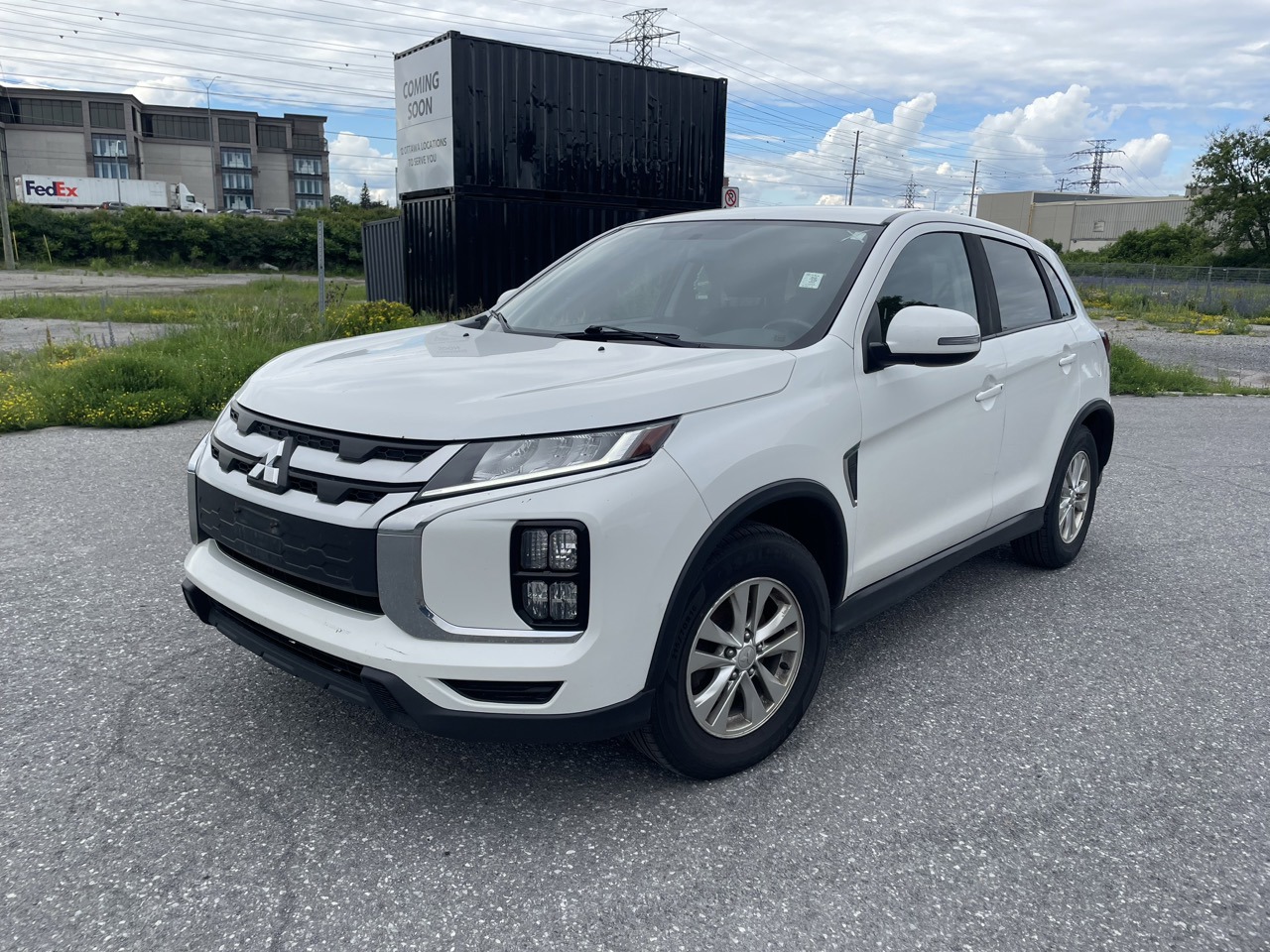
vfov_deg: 53.1
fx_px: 954
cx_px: 635
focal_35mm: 26
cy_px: 476
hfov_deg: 67.3
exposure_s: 1/1949
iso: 32
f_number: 1.6
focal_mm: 4.2
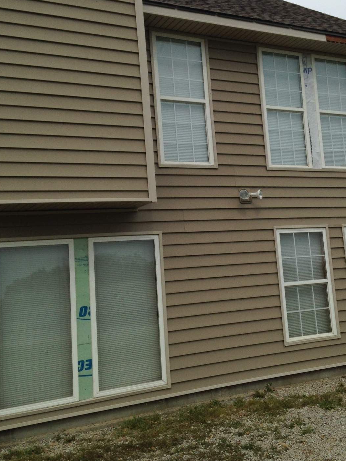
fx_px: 640
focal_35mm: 48
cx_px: 231
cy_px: 188
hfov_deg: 30.0
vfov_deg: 39.5
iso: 50
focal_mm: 4.12
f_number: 2.4
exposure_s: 1/2169
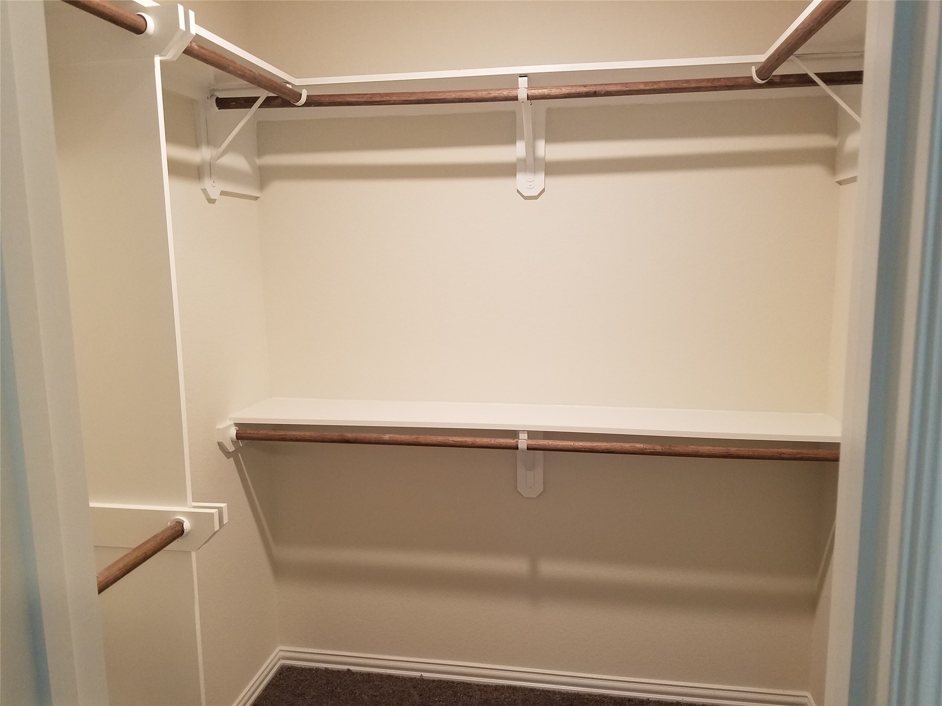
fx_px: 708
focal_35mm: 26
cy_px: 353
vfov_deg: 53.1
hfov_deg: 67.3
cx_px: 471
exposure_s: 1/30
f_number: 1.7
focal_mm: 4.2
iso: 160
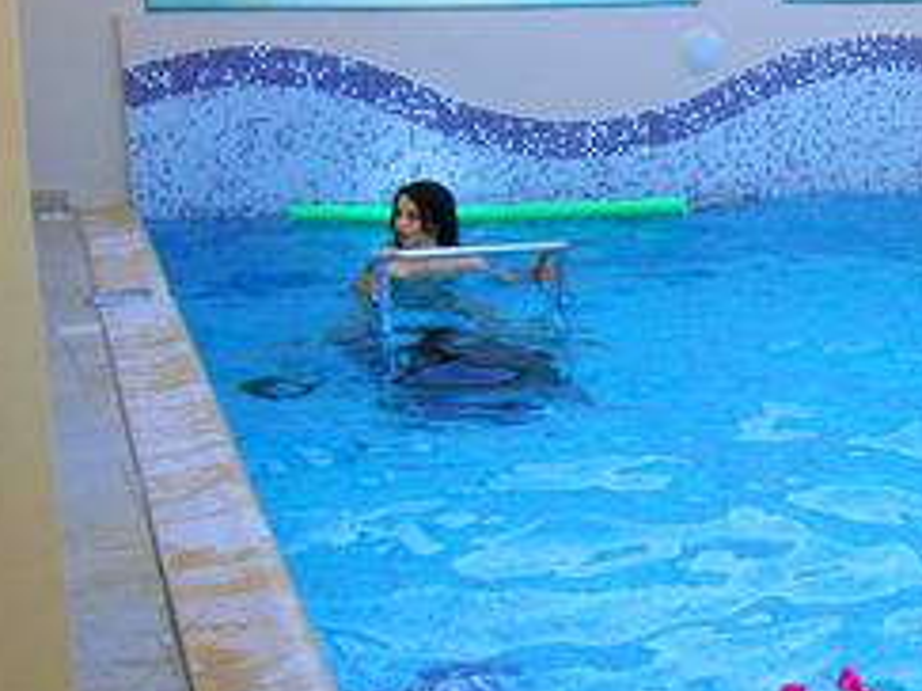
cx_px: 926
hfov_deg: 27.0
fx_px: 1810
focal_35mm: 68
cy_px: 554
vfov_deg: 21.3
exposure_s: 1/200
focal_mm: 5.5
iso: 80
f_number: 2.9
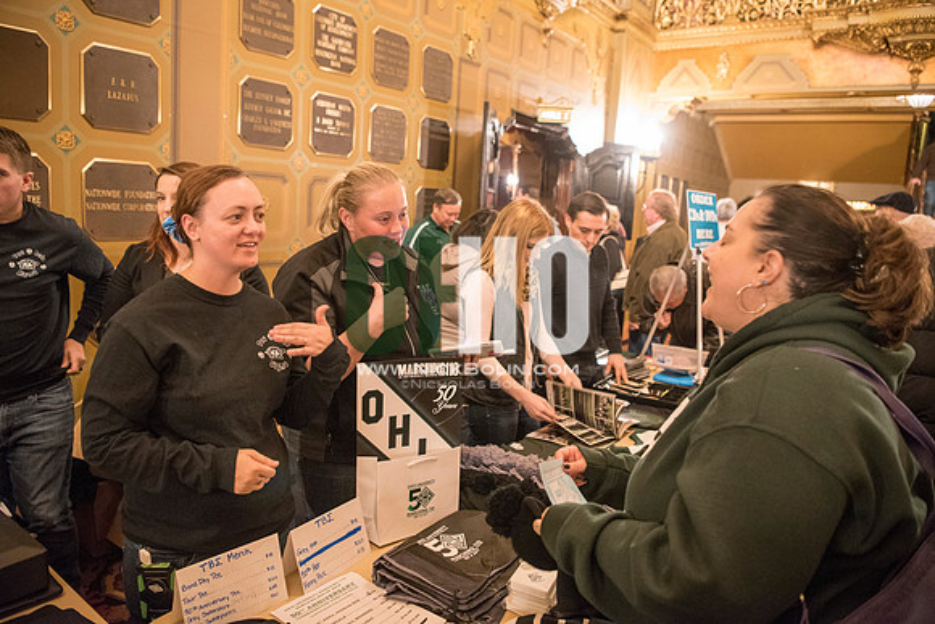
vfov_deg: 53.2
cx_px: 468
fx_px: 623
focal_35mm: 24
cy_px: 312
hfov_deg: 73.7
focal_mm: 24
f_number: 2.8
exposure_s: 1/60
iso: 4000
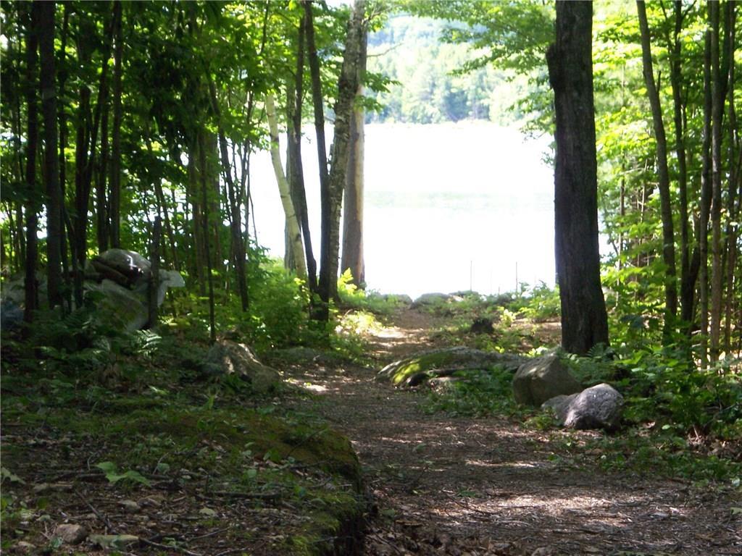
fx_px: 2508
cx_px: 371
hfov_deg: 16.8
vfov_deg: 12.7
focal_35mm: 117
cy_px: 278
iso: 200
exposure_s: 1/125
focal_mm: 19.2
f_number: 4.4
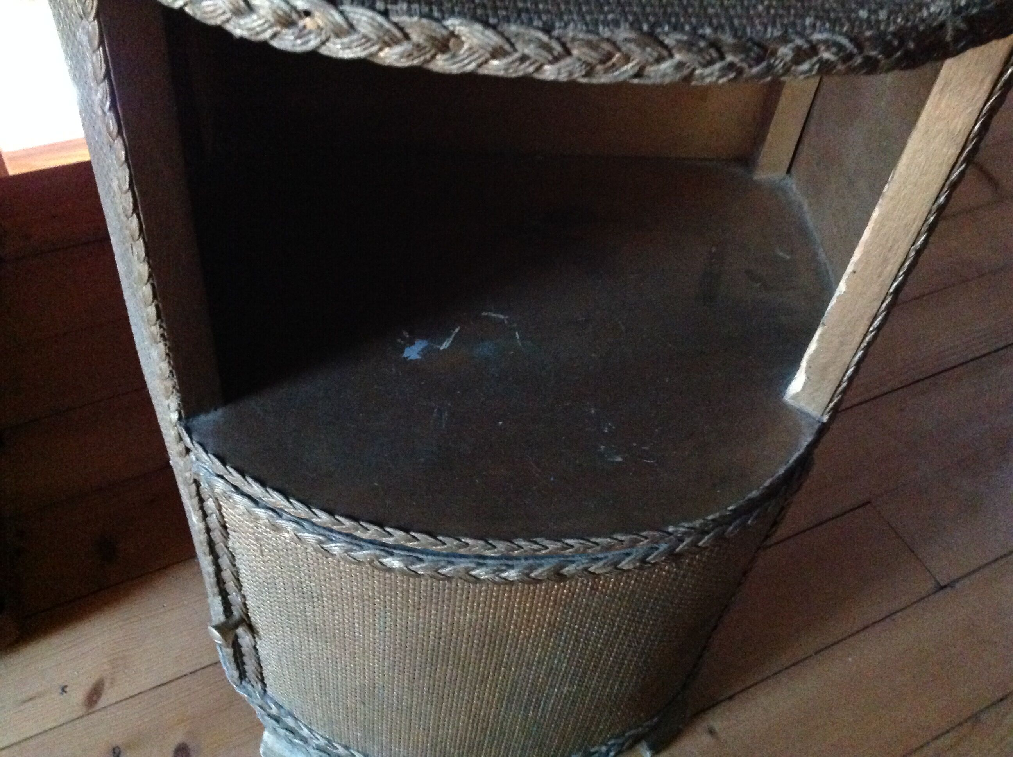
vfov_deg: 40.6
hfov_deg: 52.7
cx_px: 506
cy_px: 378
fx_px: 1023
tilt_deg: -50.0
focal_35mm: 35
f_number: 2.4
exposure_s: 1/15
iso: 800
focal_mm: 4.28
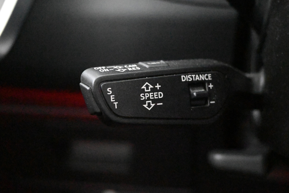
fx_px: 391
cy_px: 96
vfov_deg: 27.7
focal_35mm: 49
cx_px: 144
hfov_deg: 40.5
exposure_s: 1/50
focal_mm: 32.5
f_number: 5
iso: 40000
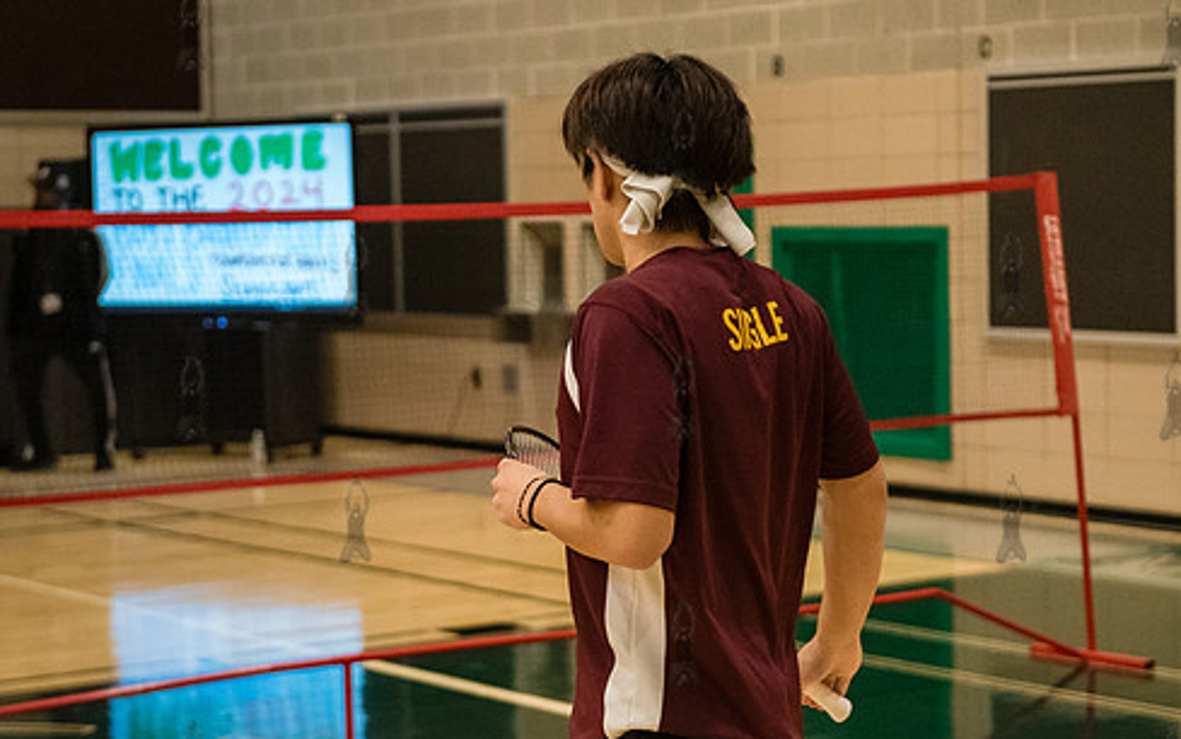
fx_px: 2866
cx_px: 645
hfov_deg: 23.3
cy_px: 395
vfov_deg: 14.7
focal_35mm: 89
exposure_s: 1/400
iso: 8000
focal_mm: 70
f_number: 3.5
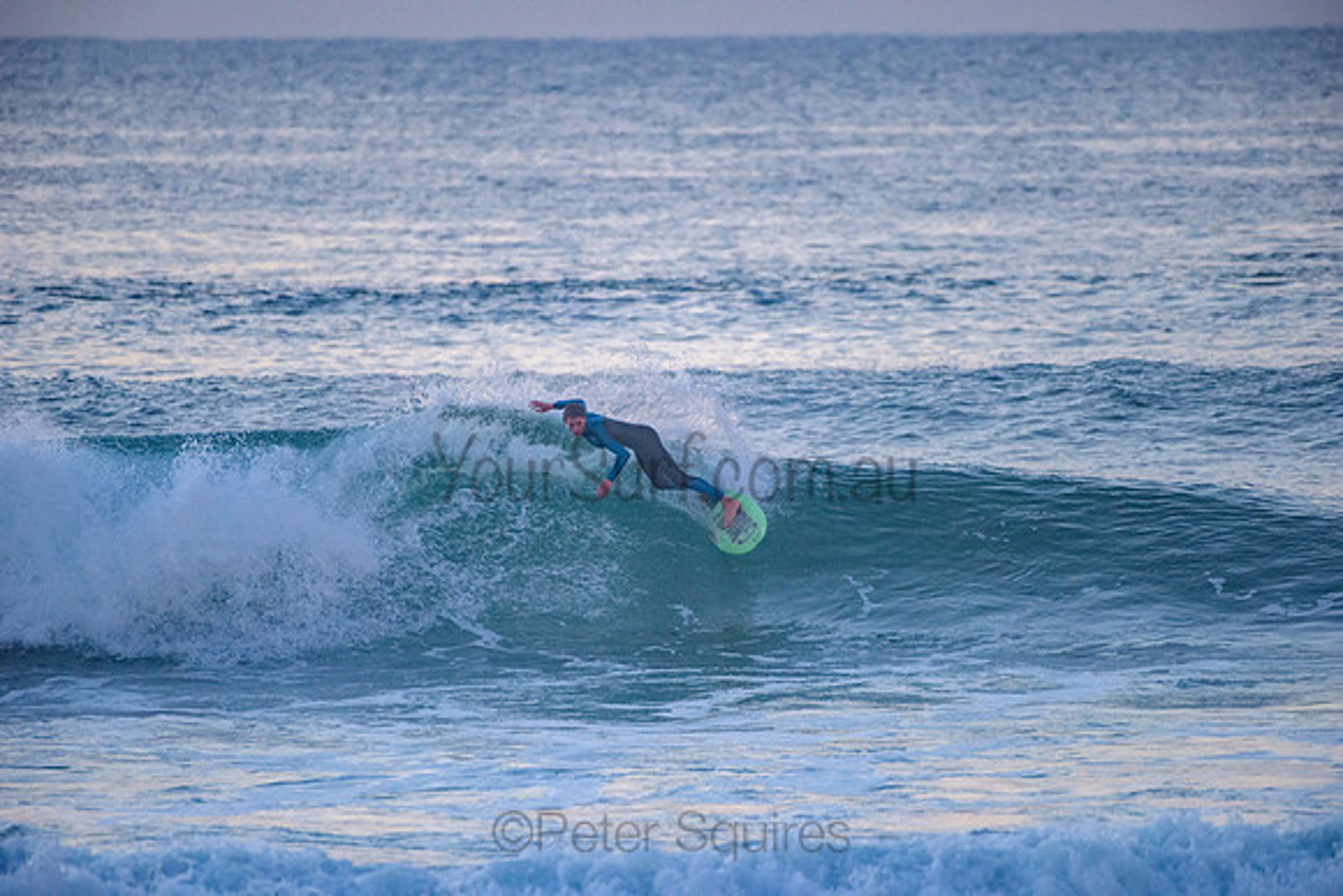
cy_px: 448
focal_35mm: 500
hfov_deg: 4.1
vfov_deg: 2.8
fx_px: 18656
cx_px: 672
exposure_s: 1/500
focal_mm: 500
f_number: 5.6
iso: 2500
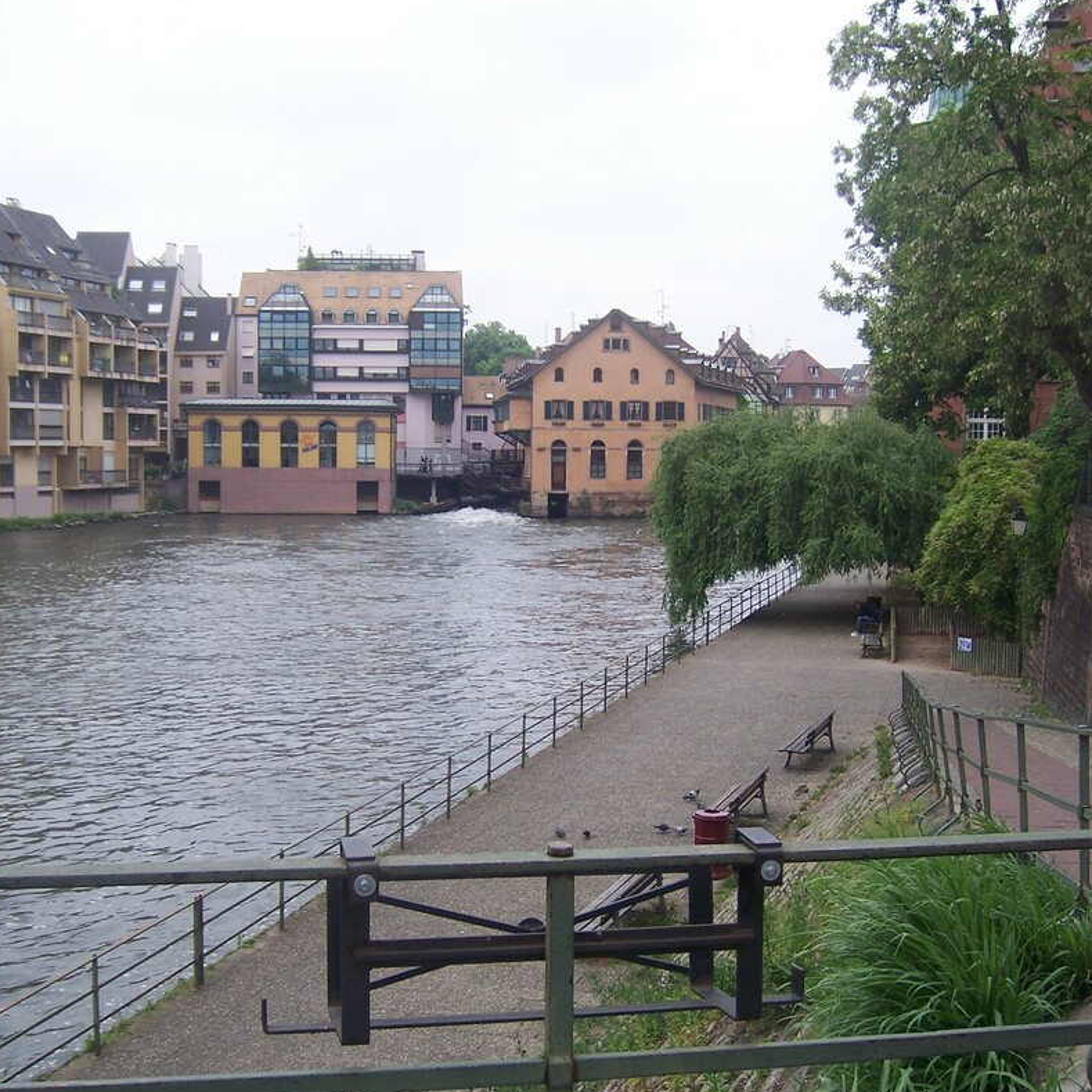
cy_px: 547
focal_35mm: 43
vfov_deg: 39.2
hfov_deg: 39.2
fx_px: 1535
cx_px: 527
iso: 80
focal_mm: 6.2
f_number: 2.8
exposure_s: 1/800
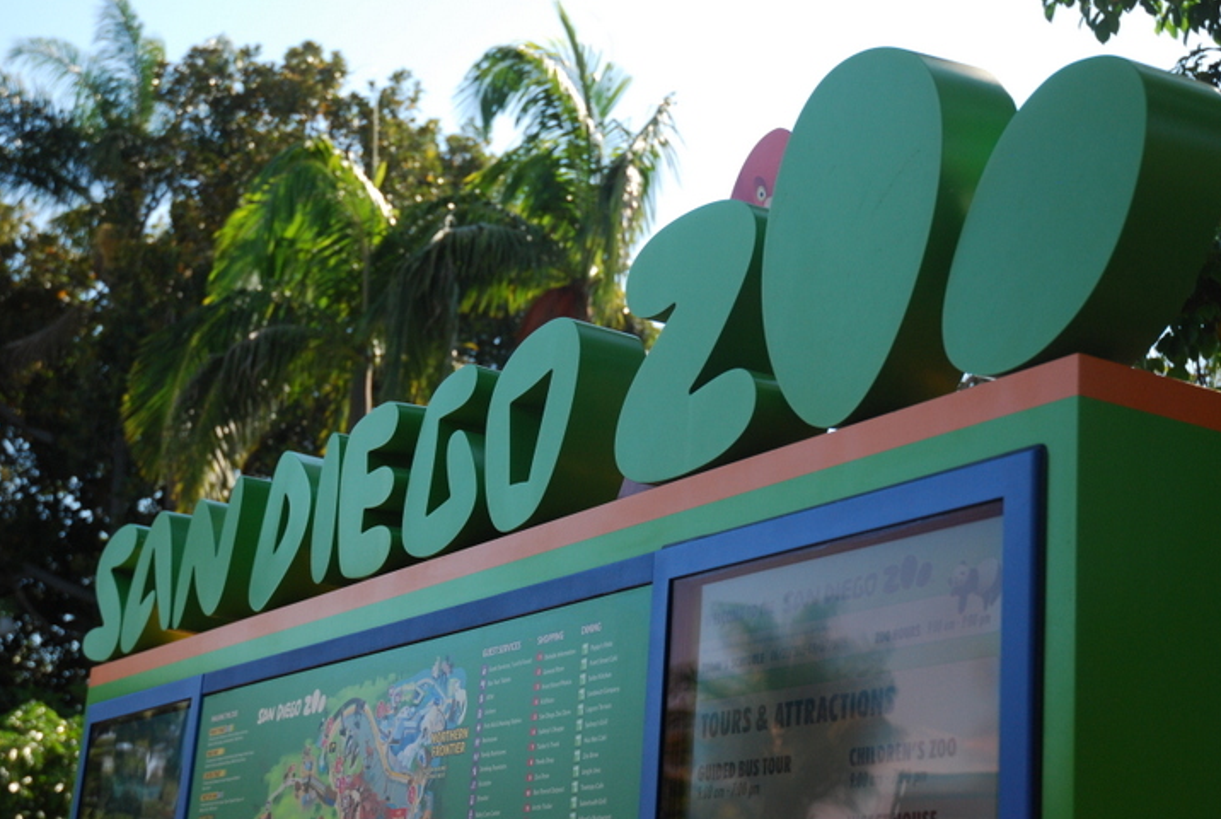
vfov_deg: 20.4
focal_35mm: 67
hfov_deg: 30.0
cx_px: 646
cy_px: 391
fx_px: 2276
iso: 400
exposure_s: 1/800
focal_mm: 40
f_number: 4.5
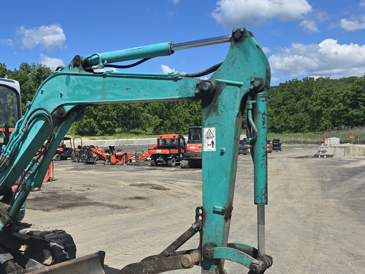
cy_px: 172
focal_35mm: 40
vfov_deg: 35.7
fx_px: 422
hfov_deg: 44.3
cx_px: 69
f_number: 1.7
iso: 12
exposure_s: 1/1022
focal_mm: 6.3
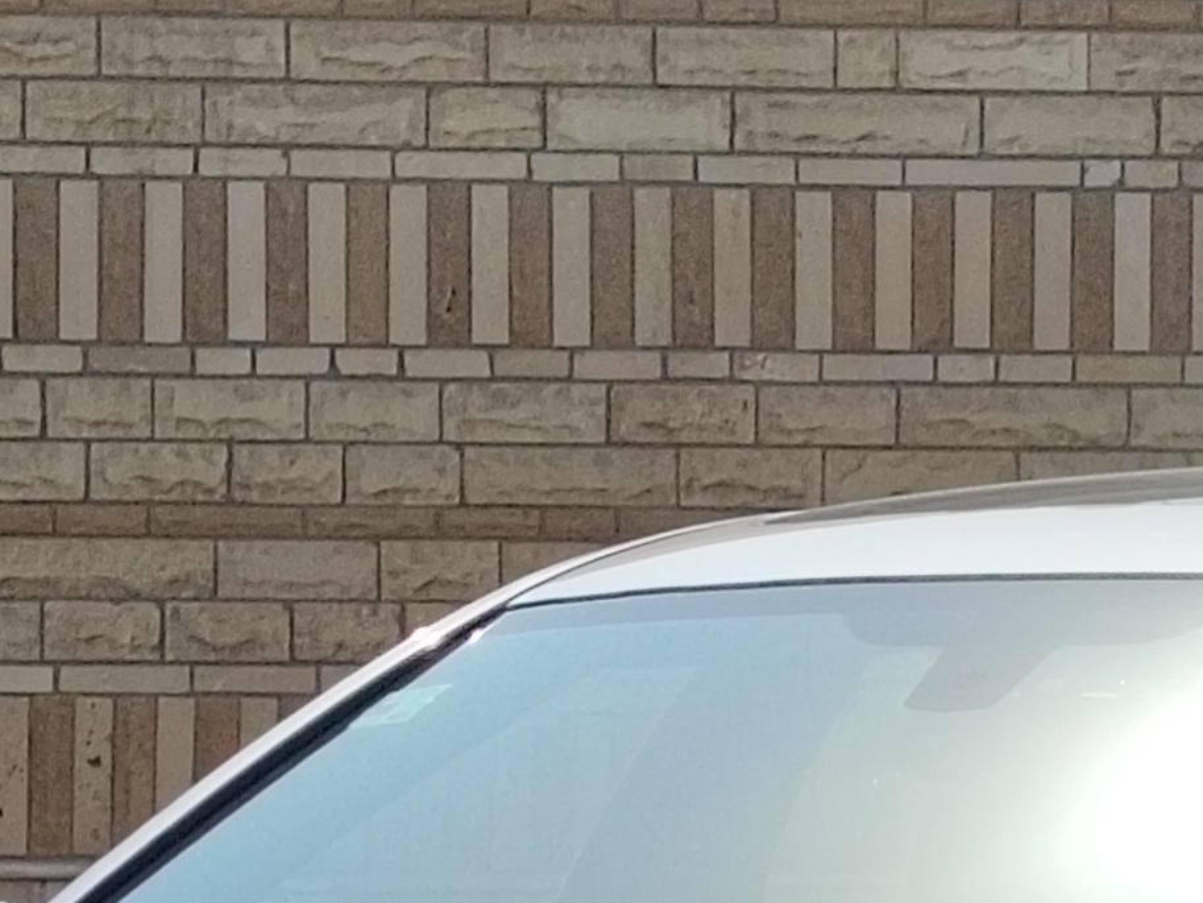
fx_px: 10810
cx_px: 864
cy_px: 1617
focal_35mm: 311
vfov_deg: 4.7
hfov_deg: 6.4
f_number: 1.75
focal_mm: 5.25
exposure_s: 1/1390
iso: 101
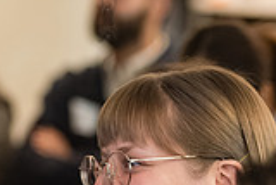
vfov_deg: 3.2
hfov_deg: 4.7
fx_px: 3330
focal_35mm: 434
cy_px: 179
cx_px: 107
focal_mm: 120
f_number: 3.5
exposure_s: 1/250
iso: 4000
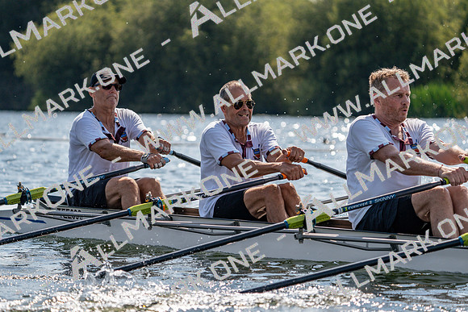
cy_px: 156
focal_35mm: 200
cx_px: 234
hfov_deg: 10.3
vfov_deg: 6.9
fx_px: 2600
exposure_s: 1/1600
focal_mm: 200
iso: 200
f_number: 5.6
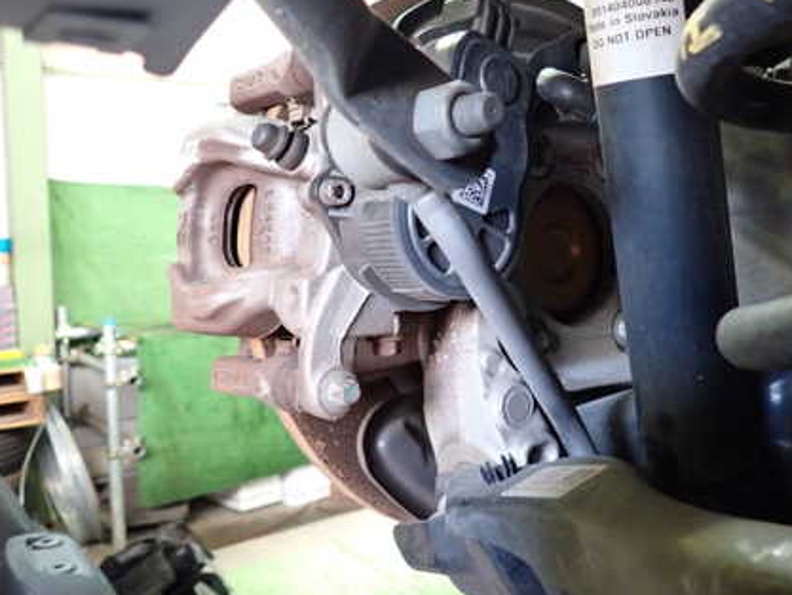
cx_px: 534
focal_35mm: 36
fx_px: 824
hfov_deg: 50.3
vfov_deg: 39.6
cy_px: 251
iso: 640
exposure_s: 1/30
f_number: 2
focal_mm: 4.5
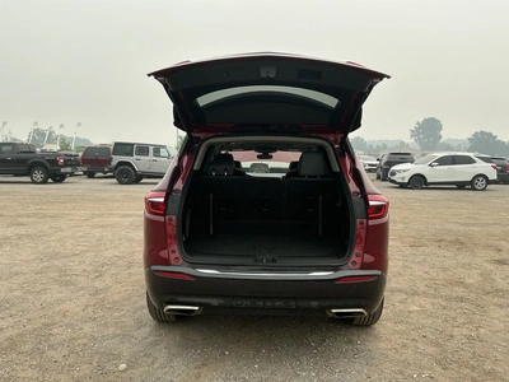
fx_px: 412
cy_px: 191
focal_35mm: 28
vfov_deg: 49.7
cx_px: 254
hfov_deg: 63.4
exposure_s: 1/2141
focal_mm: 3
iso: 25
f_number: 1.8
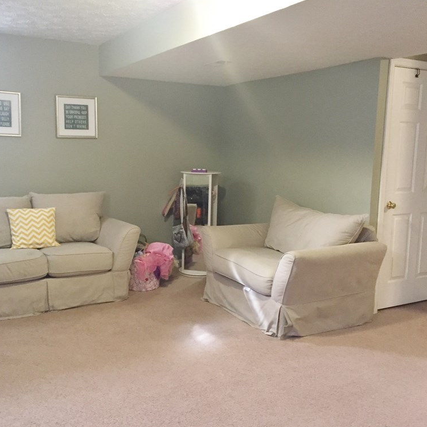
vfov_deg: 47.2
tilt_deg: -8.2
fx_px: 488
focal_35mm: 35
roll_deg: -1.1
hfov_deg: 47.2
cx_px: 194
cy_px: 216
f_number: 2.2
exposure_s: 1/15
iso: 250
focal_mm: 4.15
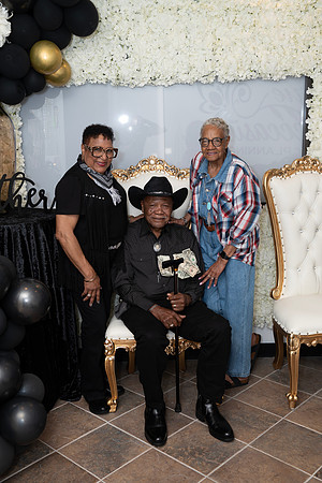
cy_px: 242
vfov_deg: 48.5
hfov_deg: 33.4
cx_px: 161
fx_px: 537
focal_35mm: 40
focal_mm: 40
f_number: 4
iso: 200
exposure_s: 1/125
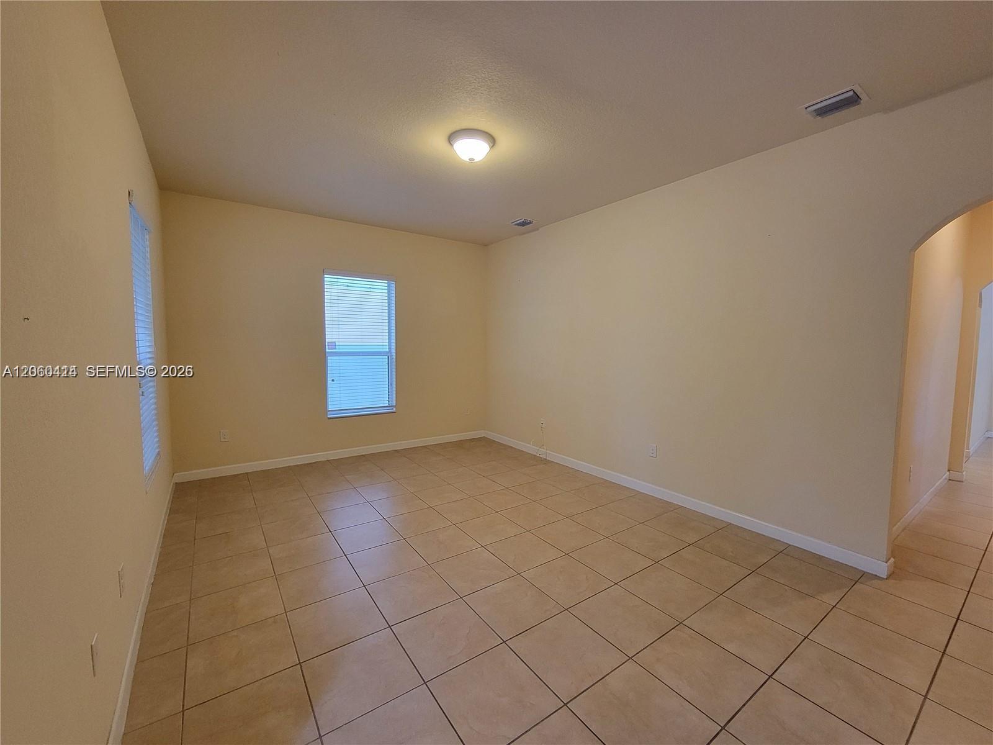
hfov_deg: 106.2
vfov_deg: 89.9
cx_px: 496
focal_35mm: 13
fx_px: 373
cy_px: 372
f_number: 2.2
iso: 400
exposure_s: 1/30
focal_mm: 2.2
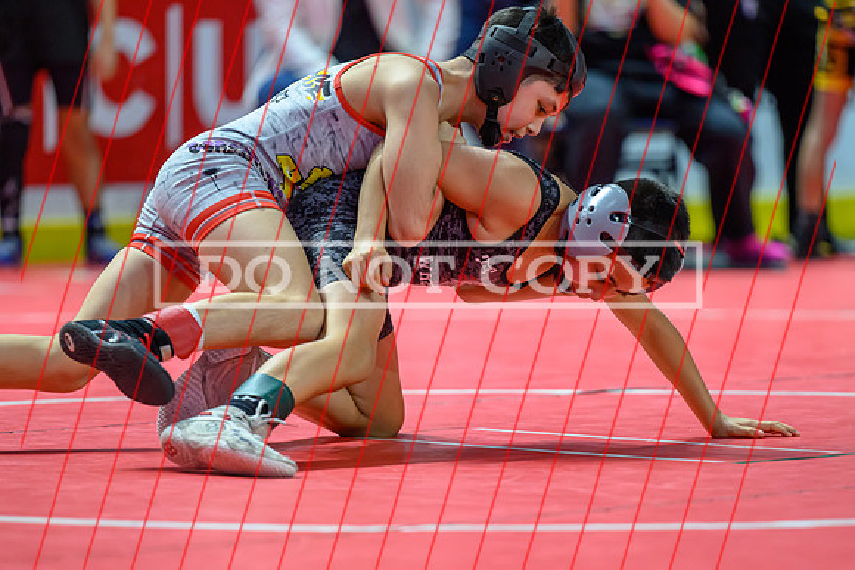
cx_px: 484
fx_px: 5498
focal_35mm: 231
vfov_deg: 5.9
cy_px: 341
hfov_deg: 8.9
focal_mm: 185
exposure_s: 1/800
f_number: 2.8
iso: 4000
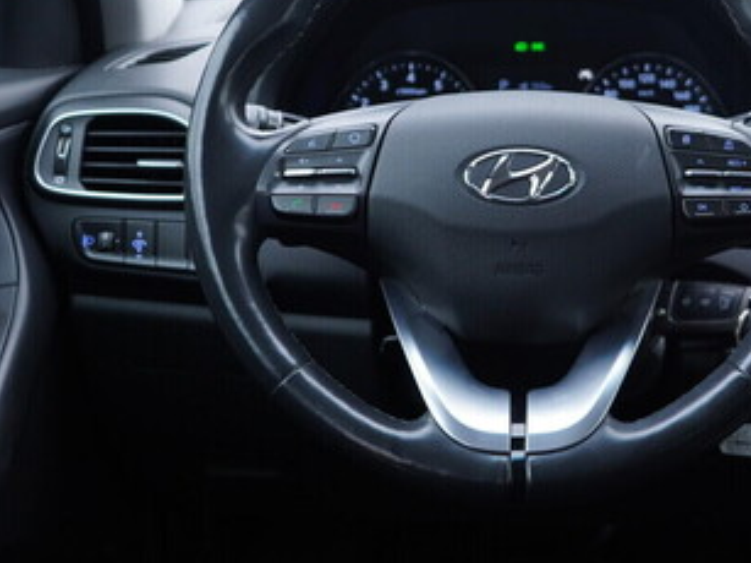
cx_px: 536
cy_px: 197
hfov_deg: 30.8
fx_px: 1345
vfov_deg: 23.5
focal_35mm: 62
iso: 160
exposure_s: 1/40
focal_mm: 24
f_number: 2.8
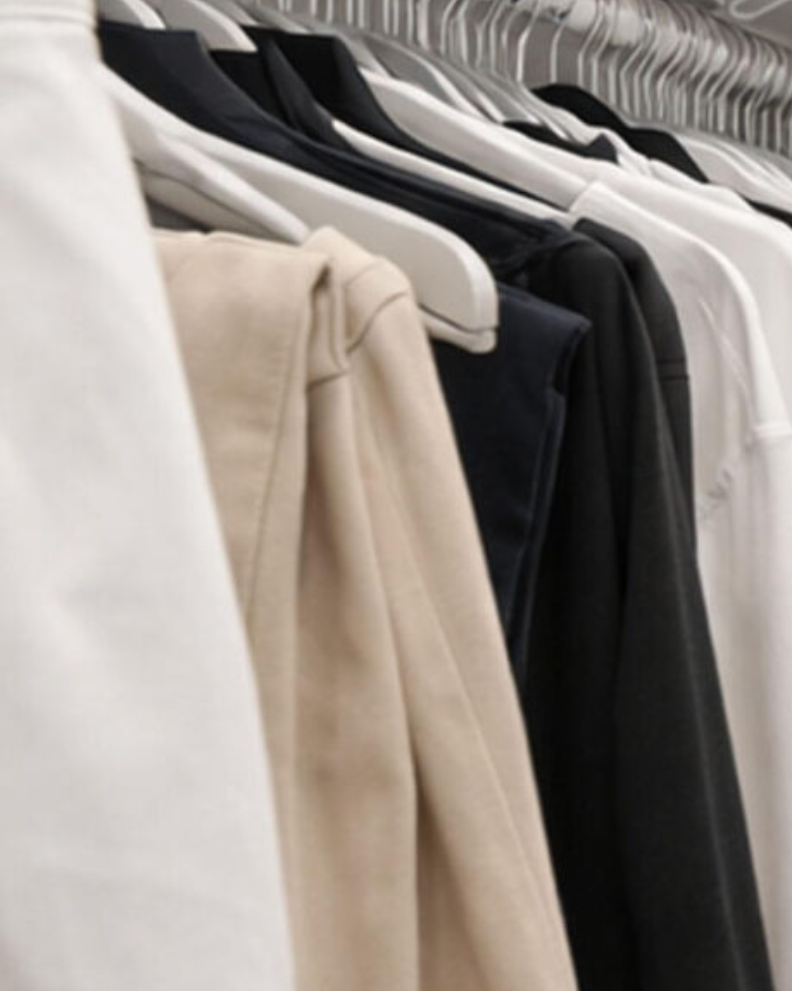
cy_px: 408
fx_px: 1964
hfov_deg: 17.6
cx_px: 1491
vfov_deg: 28.3
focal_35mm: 67
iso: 64
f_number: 4
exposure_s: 1/13
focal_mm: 16
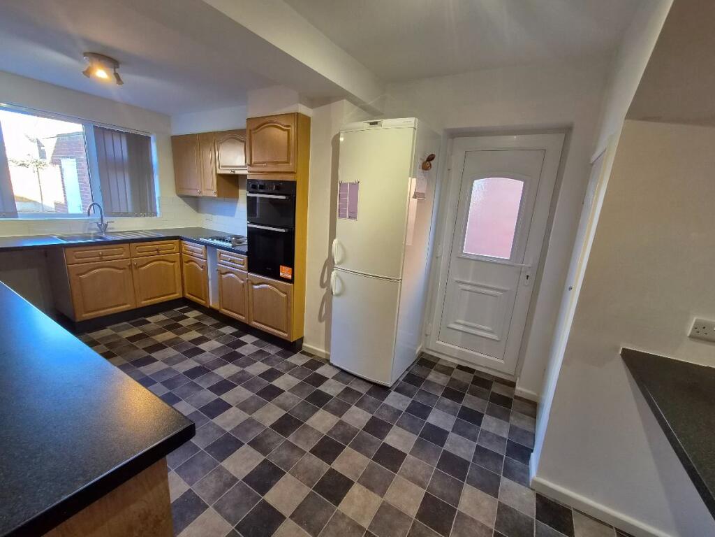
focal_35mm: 13
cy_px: 268
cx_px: 358
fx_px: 269
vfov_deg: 89.9
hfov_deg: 106.2
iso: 250
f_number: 2.2
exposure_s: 1/100
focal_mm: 2.2
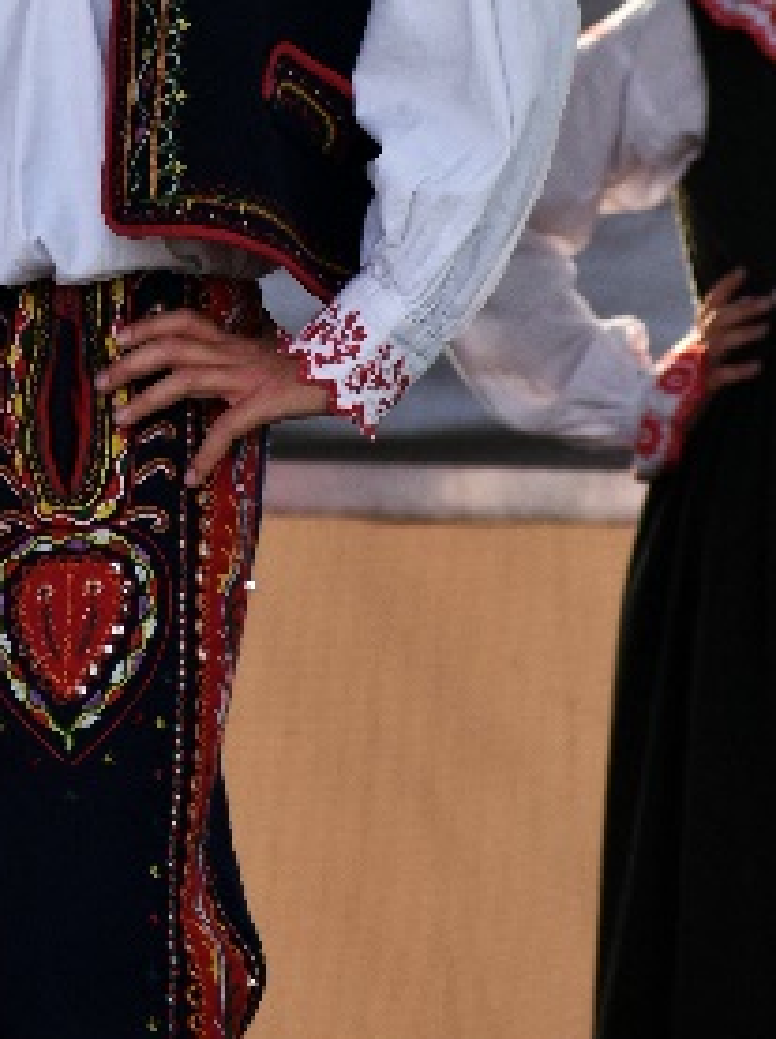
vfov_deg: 3.1
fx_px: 19365
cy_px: 15
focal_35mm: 646
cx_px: -73
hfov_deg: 2.3
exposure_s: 1/500
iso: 220
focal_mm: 155
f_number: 5.6
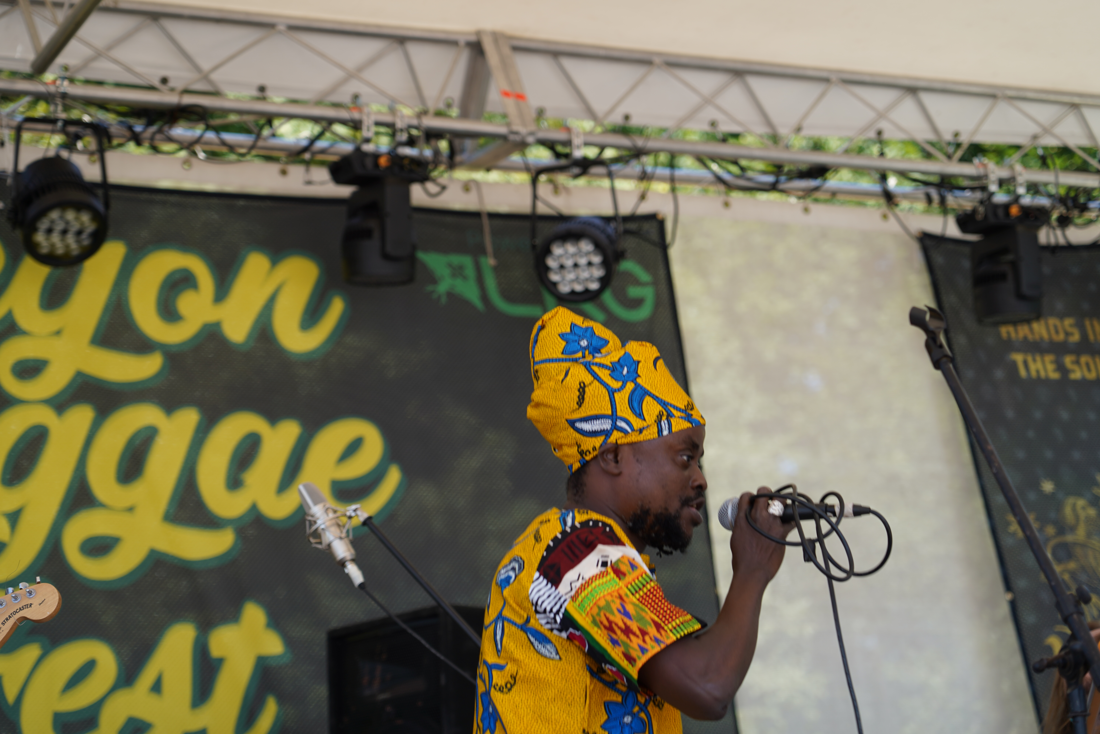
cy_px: 367
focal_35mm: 105
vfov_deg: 13.0
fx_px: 3208
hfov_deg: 19.5
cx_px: 550
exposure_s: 1/250
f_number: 4.5
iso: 100
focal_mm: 105
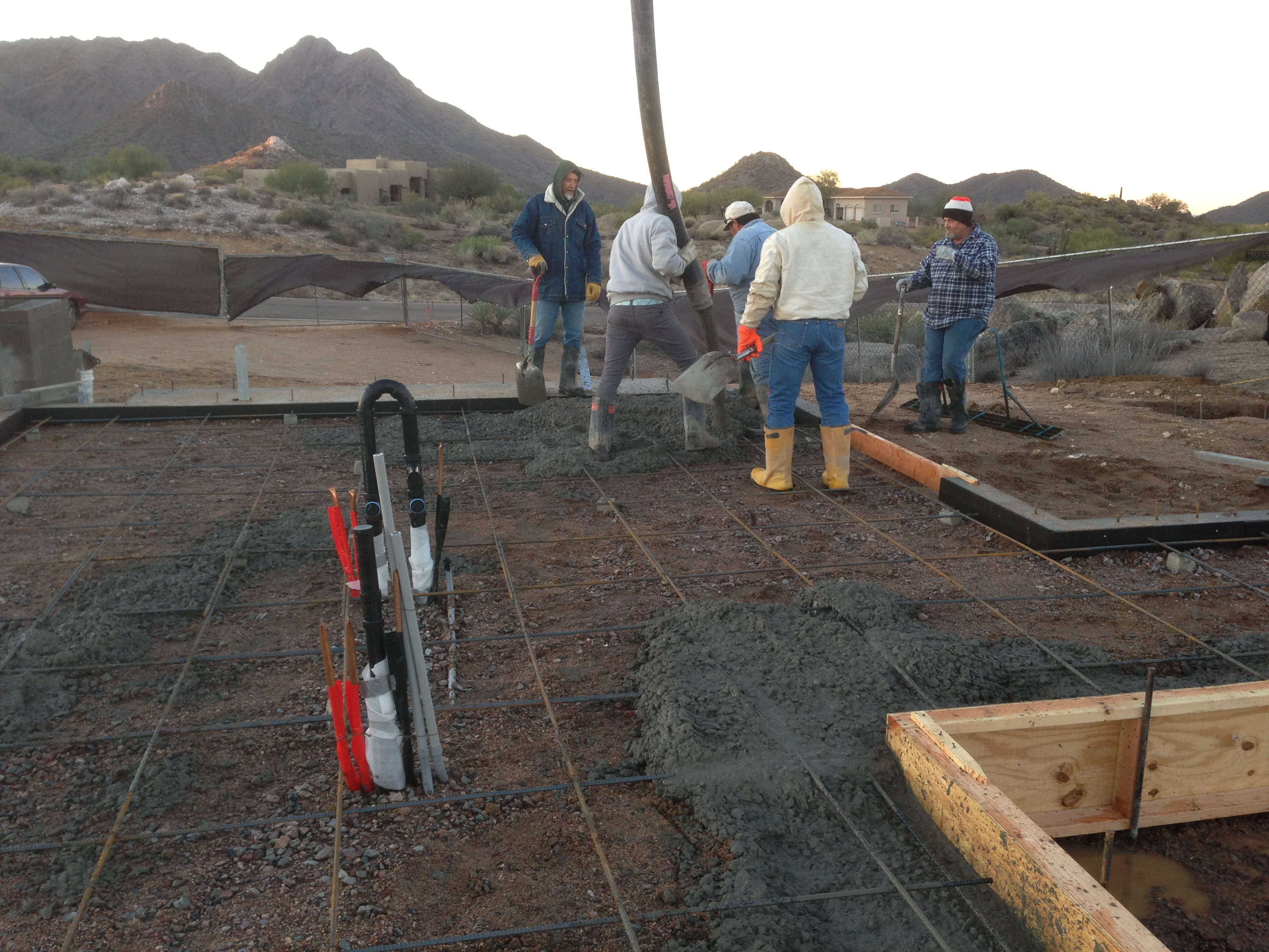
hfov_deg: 55.4
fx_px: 1210
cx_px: 634
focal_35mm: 33
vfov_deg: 42.9
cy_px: 476
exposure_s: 1/60
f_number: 2.4
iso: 64
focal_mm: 4.13
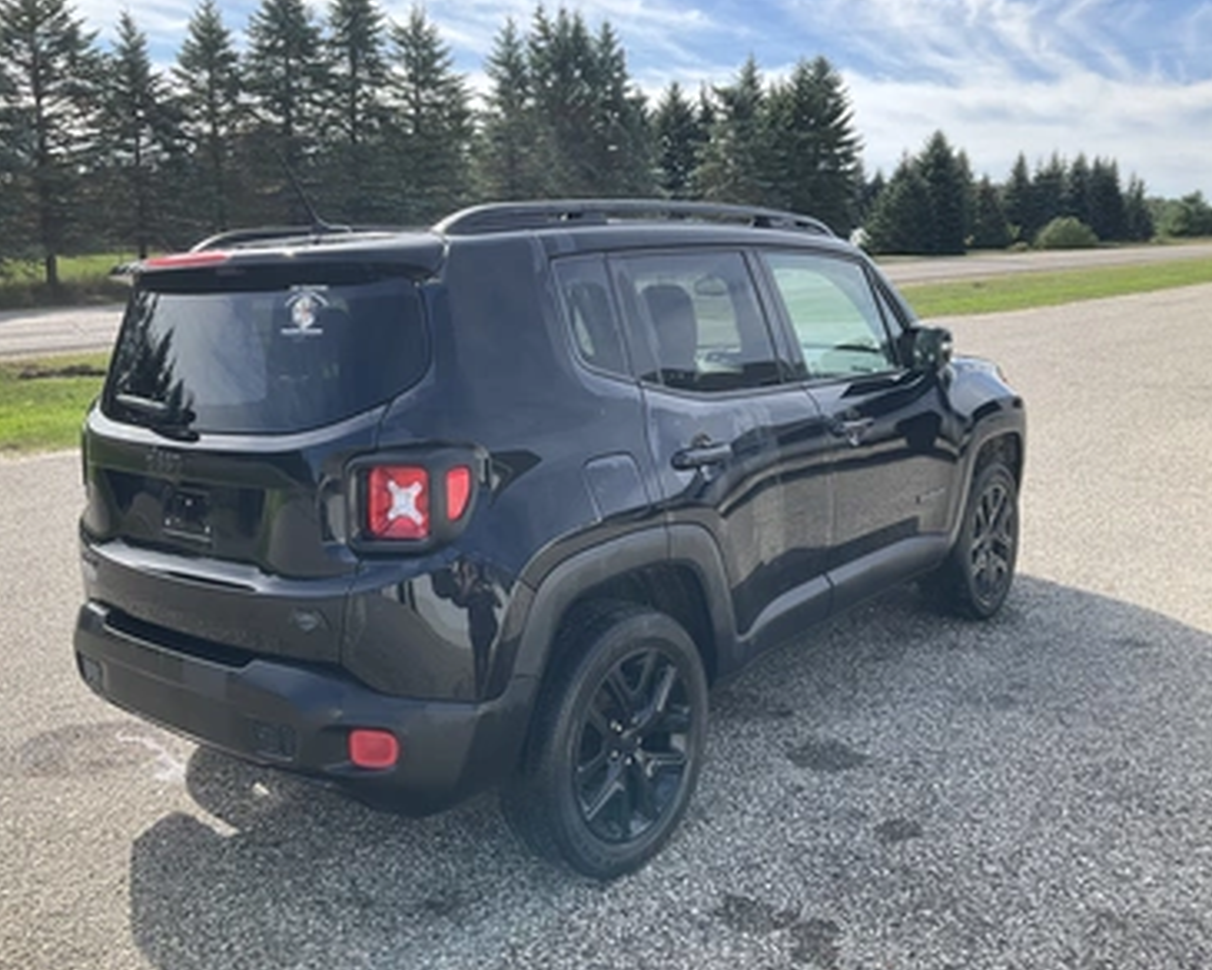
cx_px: 555
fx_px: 1112
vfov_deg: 47.1
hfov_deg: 57.1
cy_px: 492
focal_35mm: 31
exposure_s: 1/562
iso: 25
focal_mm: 3
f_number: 1.8
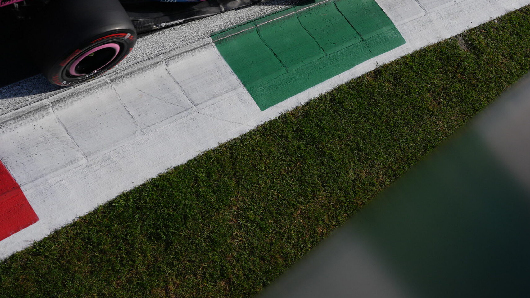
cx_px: 248
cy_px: 52
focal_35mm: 55
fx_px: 773
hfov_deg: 37.8
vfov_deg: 21.5
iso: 160
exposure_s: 1/6400
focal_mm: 35
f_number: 2.8
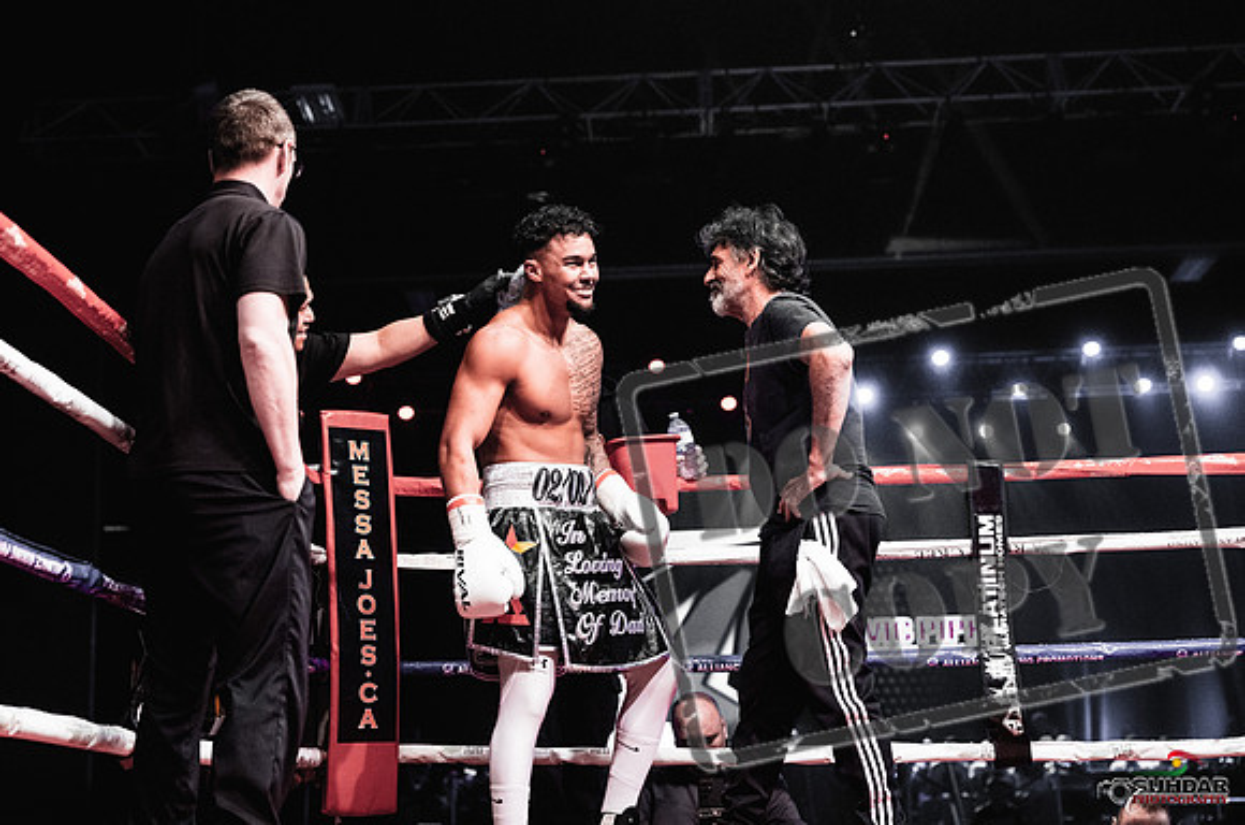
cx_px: 524
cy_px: 352
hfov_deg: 34.0
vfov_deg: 22.9
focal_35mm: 59
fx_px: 2034
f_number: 2.8
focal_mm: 50
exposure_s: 1/1000
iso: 4000
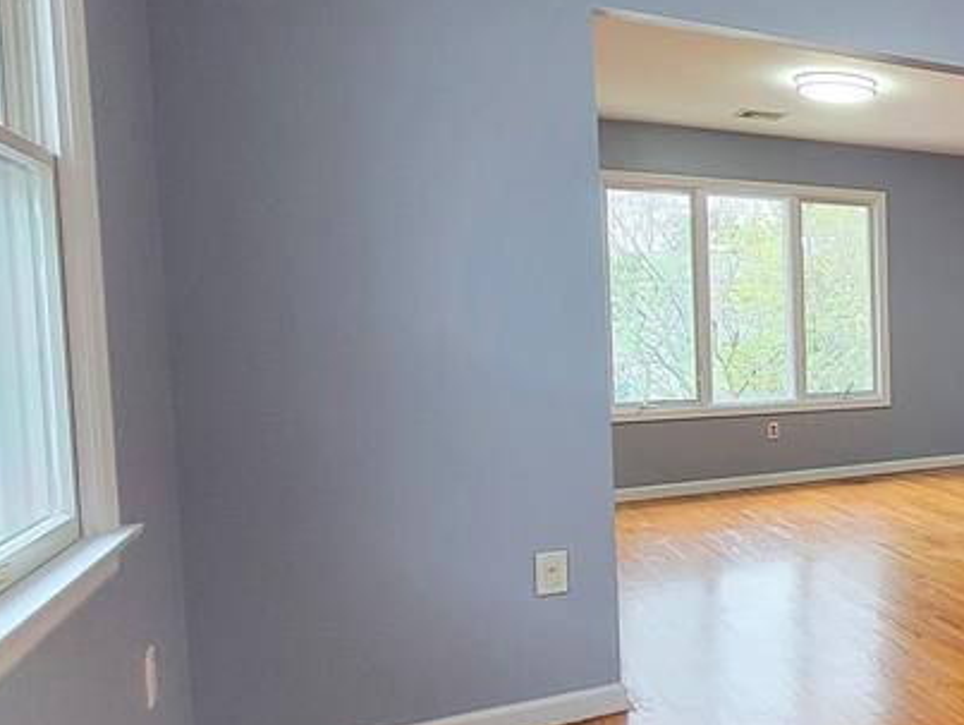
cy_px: 371
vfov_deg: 43.0
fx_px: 920
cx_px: 1198
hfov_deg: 38.2
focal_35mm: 33
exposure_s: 1/60
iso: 250
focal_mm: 2.2
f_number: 2.2
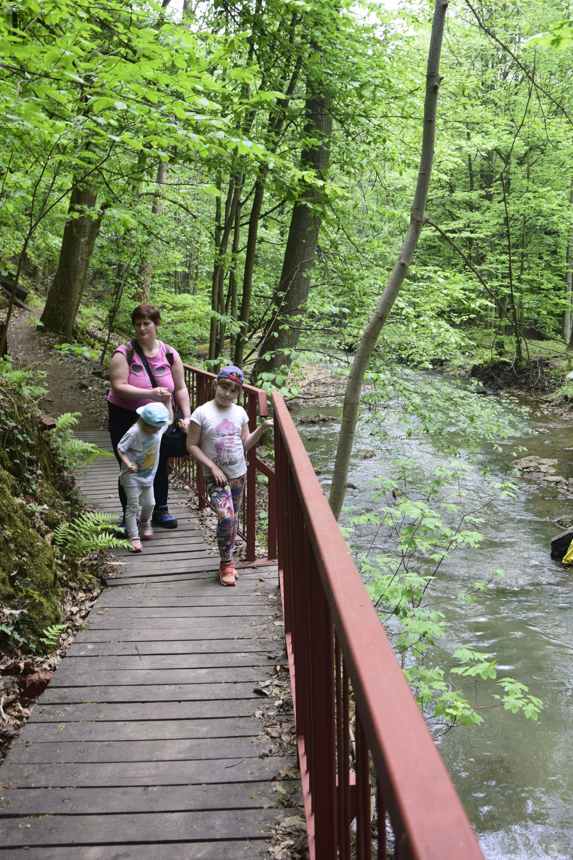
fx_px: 860
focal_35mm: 36
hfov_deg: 36.9
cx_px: 286
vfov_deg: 53.1
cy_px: 430
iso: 400
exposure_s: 1/30
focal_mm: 24
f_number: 7.1
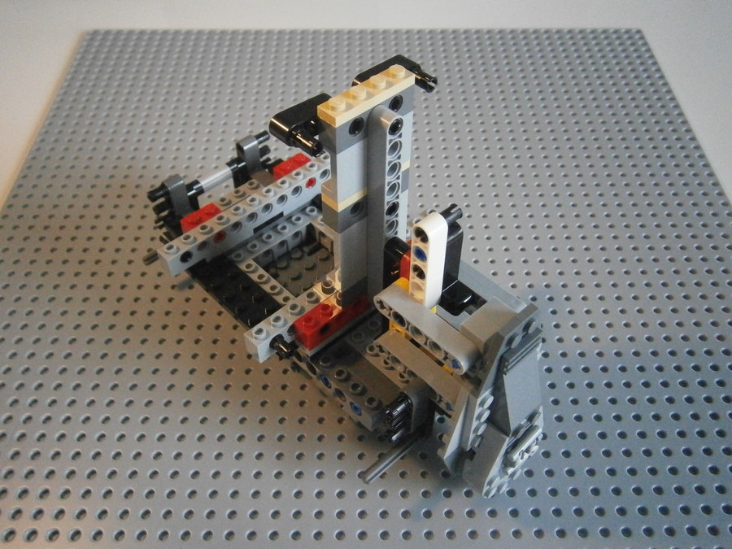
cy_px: 274
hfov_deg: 51.4
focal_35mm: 36
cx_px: 366
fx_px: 761
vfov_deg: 39.7
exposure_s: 1/125
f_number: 3.1
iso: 800
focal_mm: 6.4
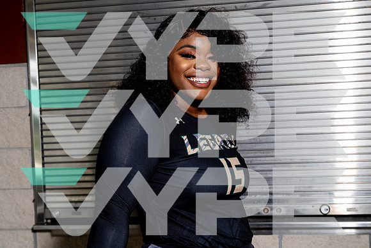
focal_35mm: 61
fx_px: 629
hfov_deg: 32.9
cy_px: 124
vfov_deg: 22.3
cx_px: 186
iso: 100
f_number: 8
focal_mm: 61
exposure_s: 1/125
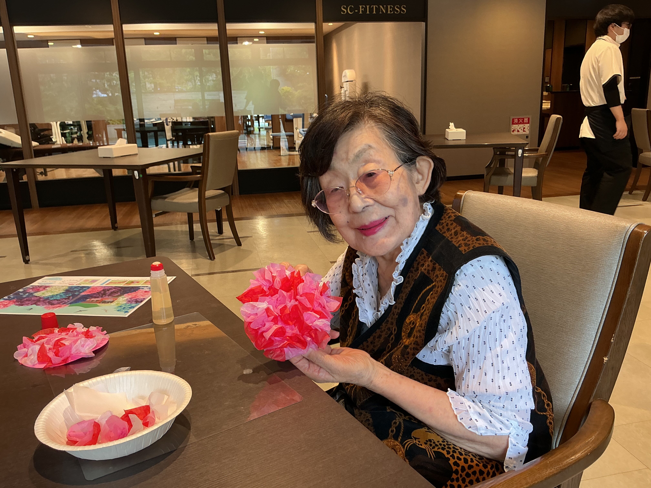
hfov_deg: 61.7
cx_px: 326
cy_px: 244
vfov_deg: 48.2
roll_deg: +2.2
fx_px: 545
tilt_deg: -14.6
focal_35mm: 29
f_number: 1.8
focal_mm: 3
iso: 50
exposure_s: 1/50
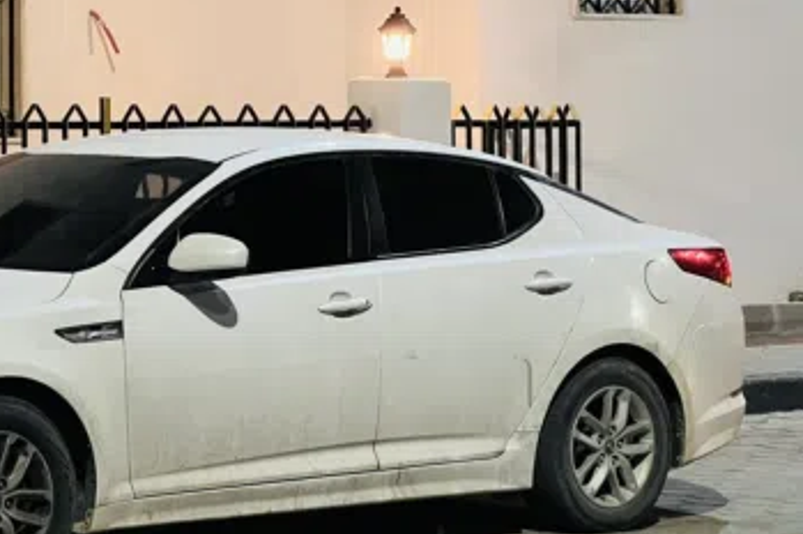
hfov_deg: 13.8
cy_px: 258
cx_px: 69
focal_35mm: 147
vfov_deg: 9.3
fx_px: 3276
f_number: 2.8
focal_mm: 9
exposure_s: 1/51
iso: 800
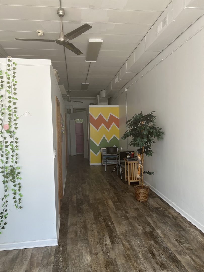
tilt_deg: -4.1
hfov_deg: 53.1
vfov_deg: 67.3
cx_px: 102
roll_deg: +1.4
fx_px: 204
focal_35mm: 26
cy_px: 136
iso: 40
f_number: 1.5
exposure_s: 1/121
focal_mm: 5.7
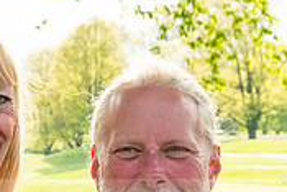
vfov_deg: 7.3
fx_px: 1484
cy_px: 252
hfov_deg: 11.0
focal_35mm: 186
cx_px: 161
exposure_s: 1/800
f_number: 7.1
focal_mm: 37.4
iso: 1600
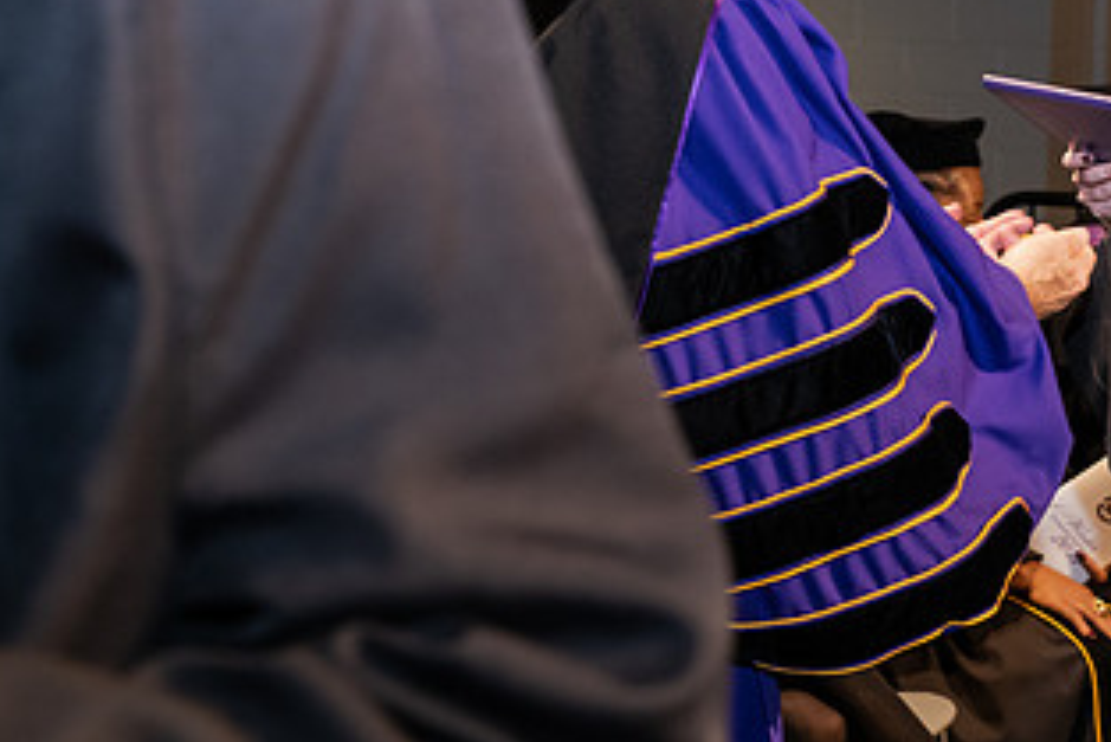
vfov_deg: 11.8
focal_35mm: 115
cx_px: 1015
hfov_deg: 17.5
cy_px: 69
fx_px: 3550
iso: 1600
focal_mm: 62
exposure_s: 1/200
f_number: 6.3
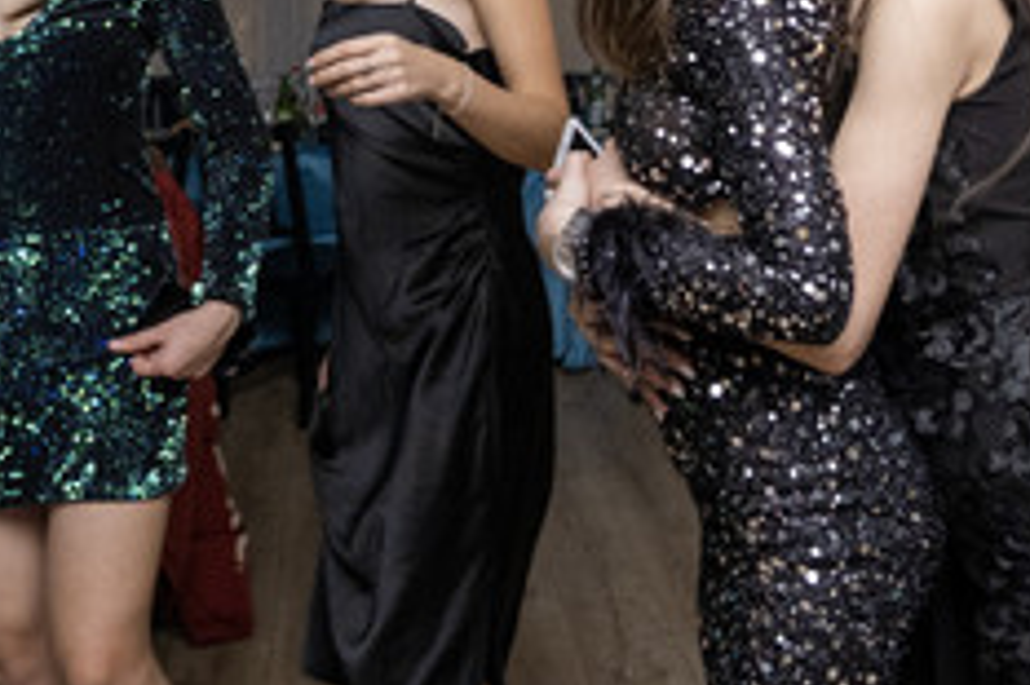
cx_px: 774
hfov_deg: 35.5
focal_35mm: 55
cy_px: 46
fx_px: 1572
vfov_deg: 23.8
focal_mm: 13
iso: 1000
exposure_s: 1/125
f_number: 2
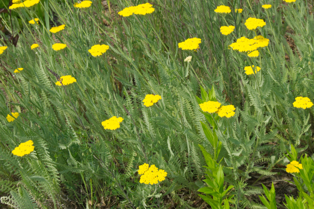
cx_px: 157
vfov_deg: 16.6
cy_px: 104
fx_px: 720
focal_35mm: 82
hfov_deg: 24.6
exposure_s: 1/100
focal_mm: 55
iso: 320
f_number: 16
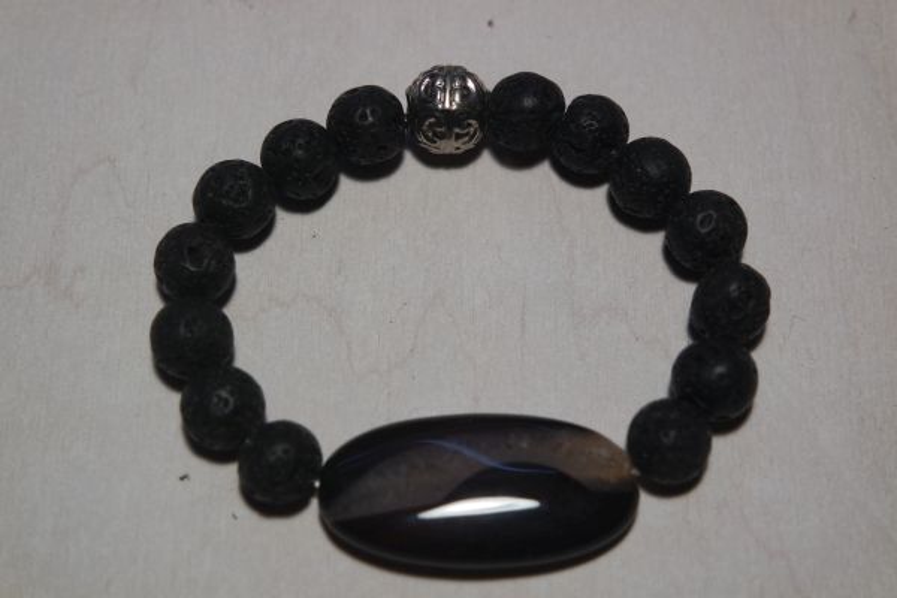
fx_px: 1719
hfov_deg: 29.2
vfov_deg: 19.7
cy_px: 299
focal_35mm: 69
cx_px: 448
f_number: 5.6
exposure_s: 1/80
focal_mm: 45
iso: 800
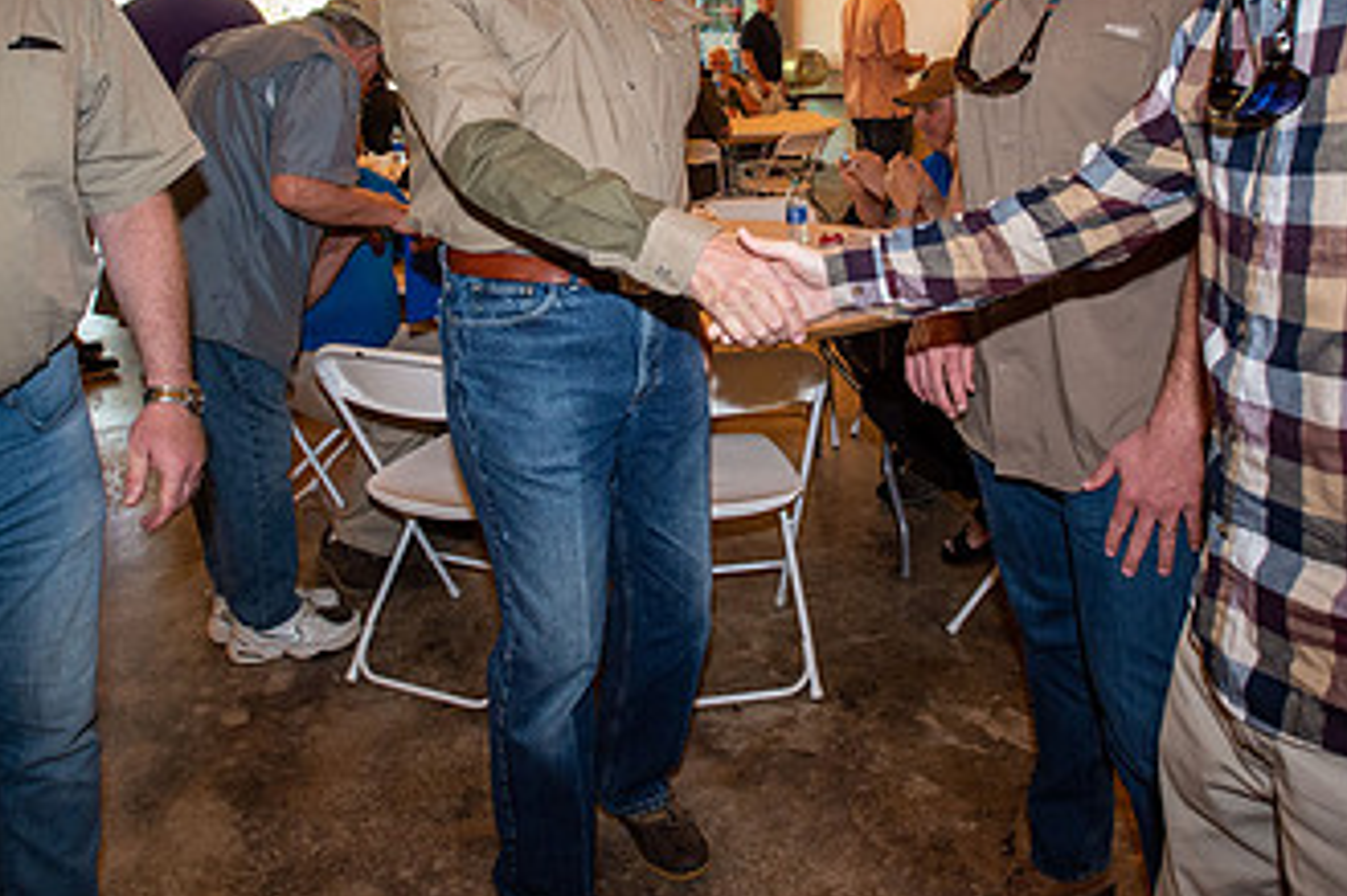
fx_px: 1122
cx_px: 721
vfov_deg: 42.0
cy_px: 200
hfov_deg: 61.9
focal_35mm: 30
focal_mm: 17
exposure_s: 1/125
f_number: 6.3
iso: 2500
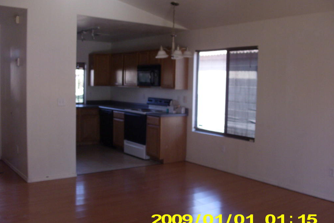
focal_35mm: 40
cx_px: 166
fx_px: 371
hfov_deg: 48.5
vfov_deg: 33.4
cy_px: 108
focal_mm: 6.3
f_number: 3.1
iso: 125
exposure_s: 1/63
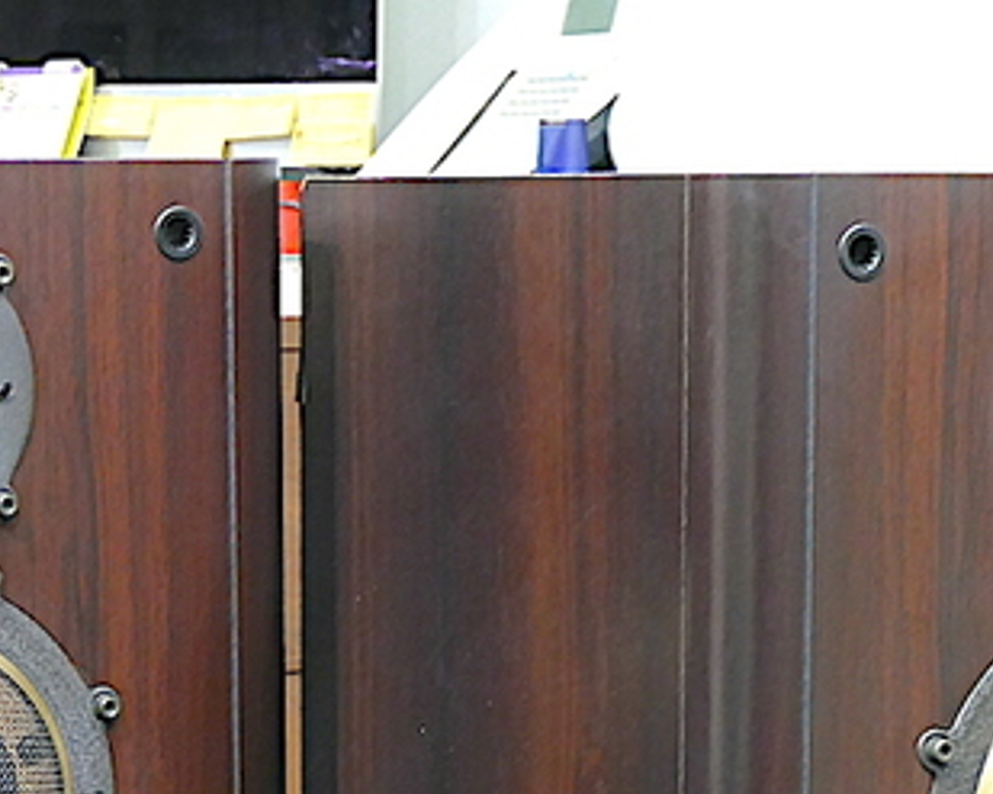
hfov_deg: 9.8
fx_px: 5788
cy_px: 1125
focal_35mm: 197
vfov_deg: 7.7
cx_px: 292
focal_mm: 11.7
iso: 200
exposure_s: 1/2
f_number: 5
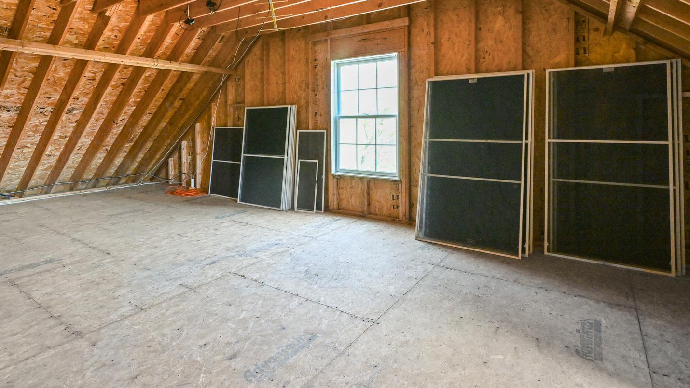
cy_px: 126
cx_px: 259
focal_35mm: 21
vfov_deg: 52.4
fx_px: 384
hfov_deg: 82.3
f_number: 5
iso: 1600
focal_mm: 14
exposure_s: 1/125
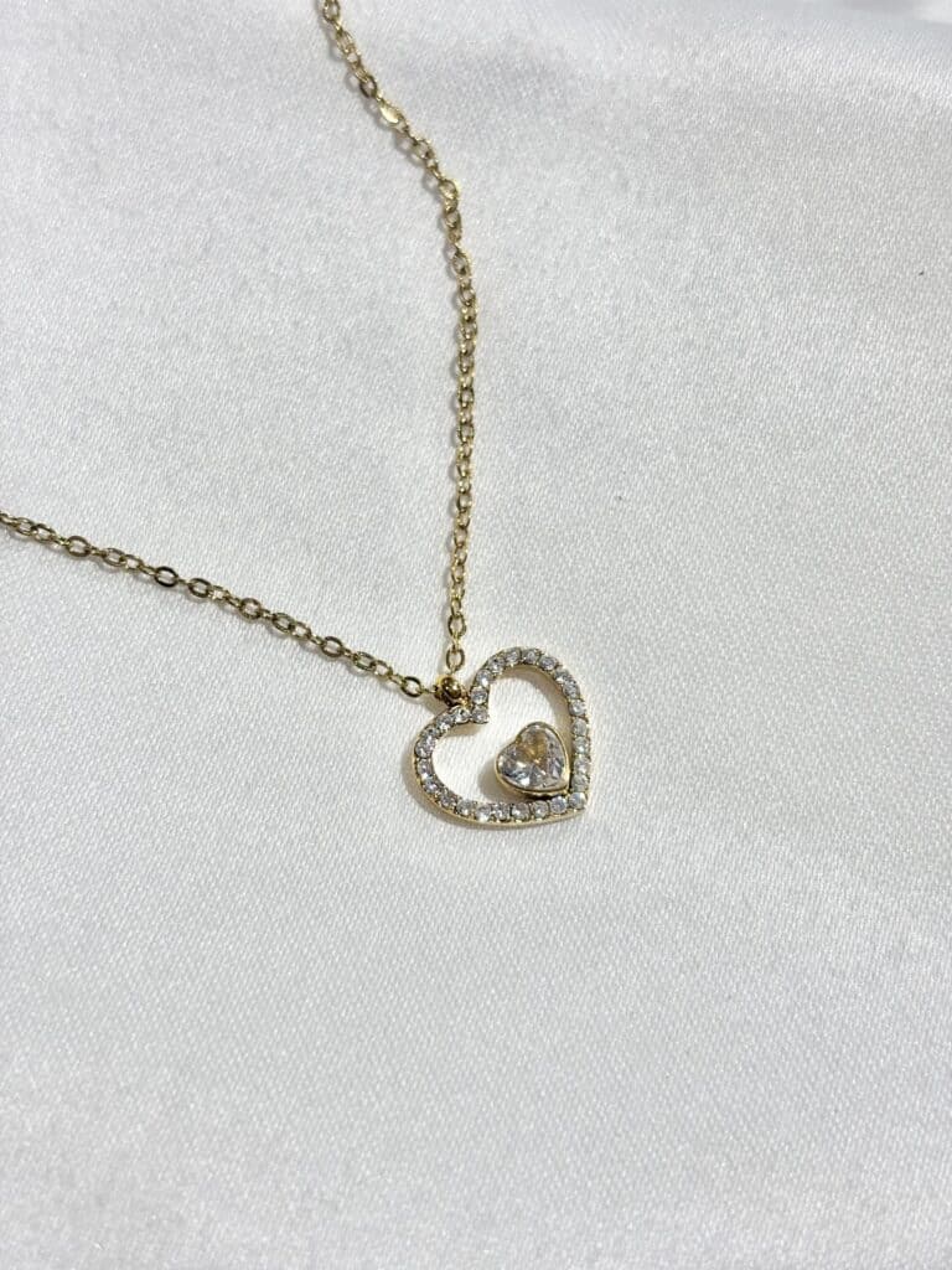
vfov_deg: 36.8
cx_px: 476
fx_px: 1907
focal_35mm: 52
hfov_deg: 28.0
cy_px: 635
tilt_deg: -59.1
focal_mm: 5.96
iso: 32
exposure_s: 1/364
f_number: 1.6
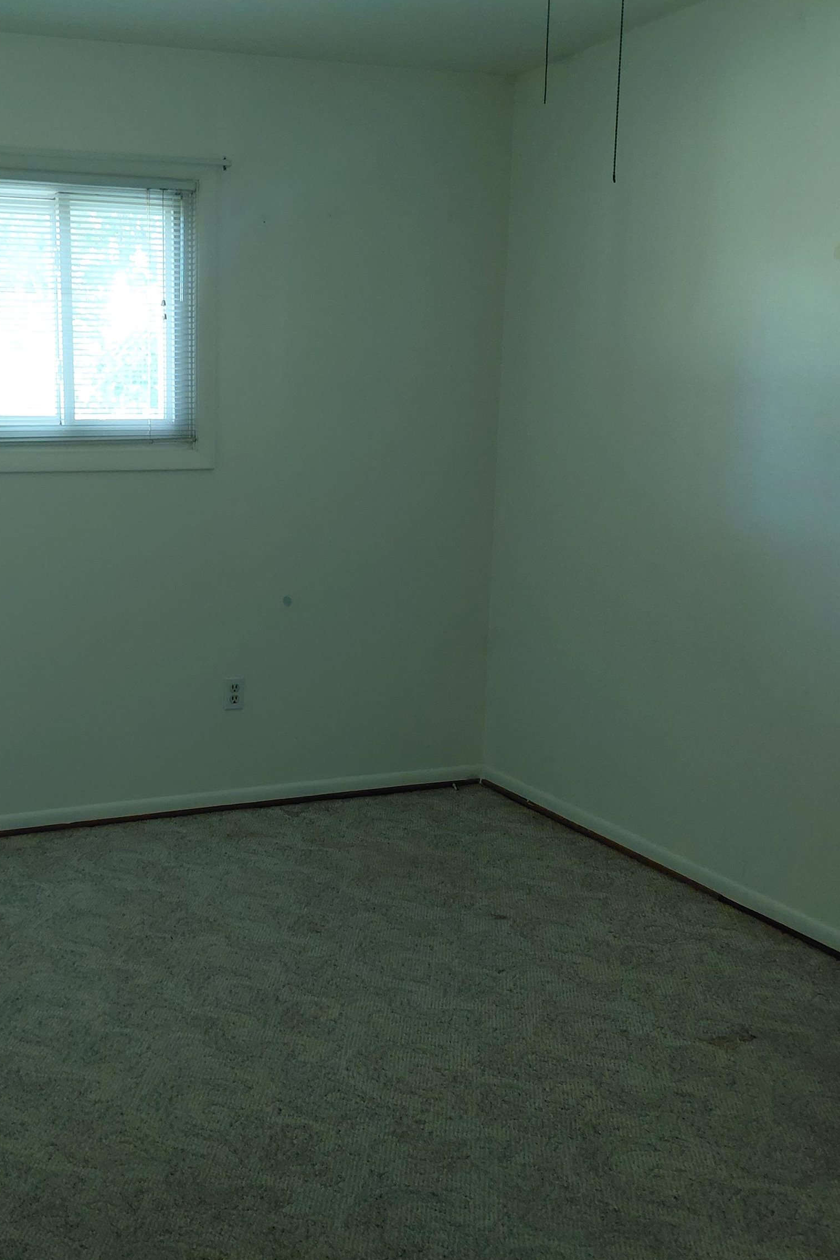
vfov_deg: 54.4
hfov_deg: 36.4
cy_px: 630
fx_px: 1225
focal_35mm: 35
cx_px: 151
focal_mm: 4.69
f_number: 1.8
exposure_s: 1/24
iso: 320
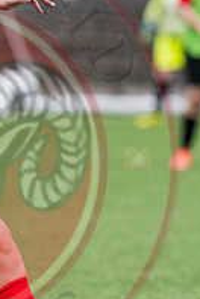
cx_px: -84
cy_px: 184
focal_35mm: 690
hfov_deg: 2.0
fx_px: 5750
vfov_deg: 3.0
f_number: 2.2
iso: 200
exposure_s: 1/5000
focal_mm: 135
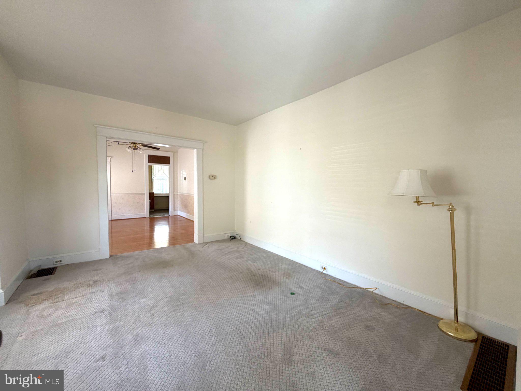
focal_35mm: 14
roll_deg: -0.6
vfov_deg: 85.7
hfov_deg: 102.1
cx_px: 260
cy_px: 196
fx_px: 211
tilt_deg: -2.5
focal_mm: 2.22
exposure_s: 1/121
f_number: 2.2
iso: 250
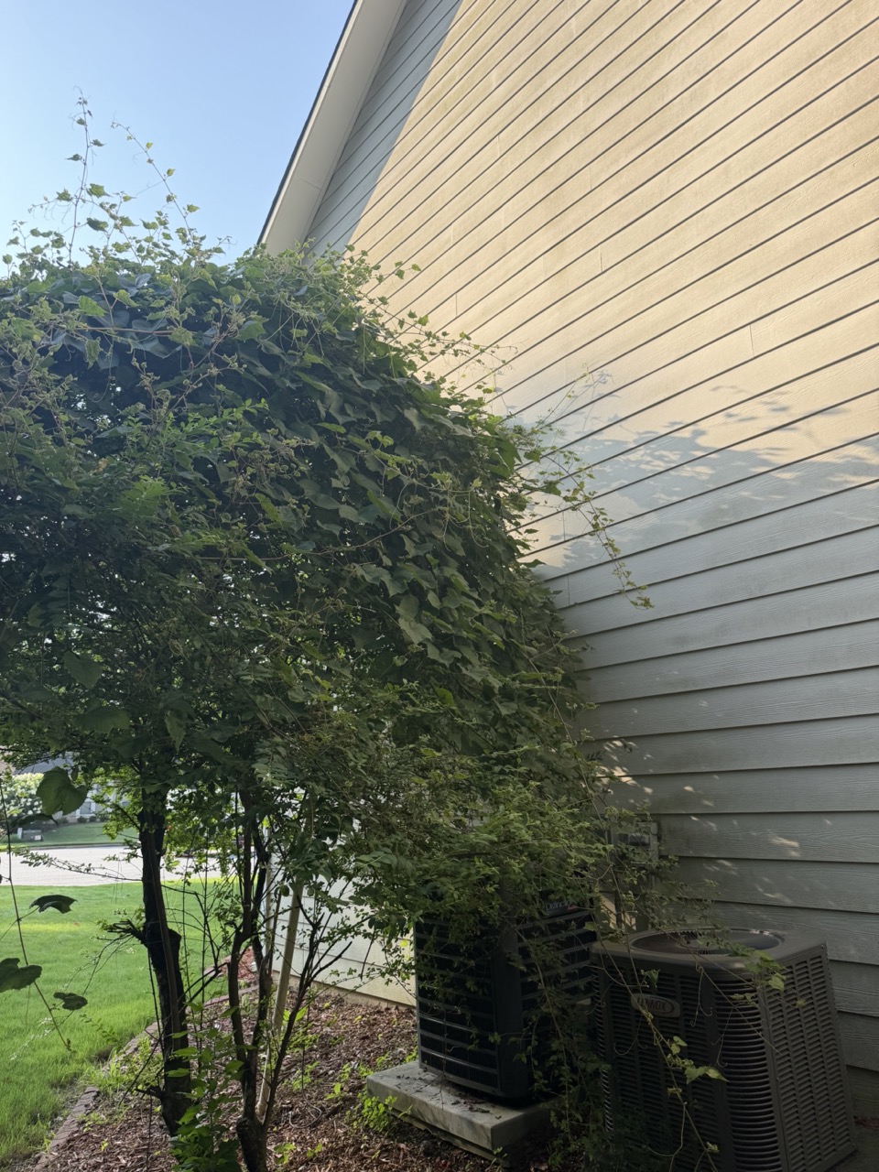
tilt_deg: +14.5
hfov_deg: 56.8
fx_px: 813
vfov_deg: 71.6
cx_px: 440
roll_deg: +2.2
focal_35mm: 24
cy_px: 586
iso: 100
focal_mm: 6.76
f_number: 1.78
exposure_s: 1/1949
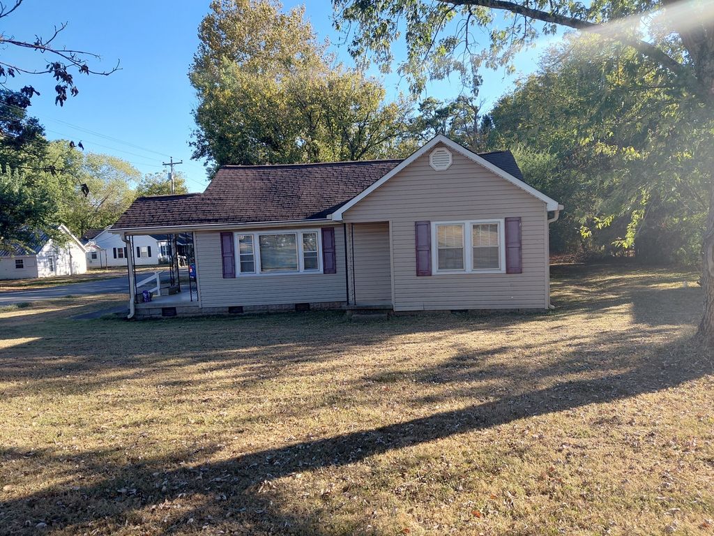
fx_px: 516
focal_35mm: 25
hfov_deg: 69.4
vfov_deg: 54.9
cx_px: 357
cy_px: 268
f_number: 1.8
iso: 50
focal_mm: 4.69
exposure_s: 1/653
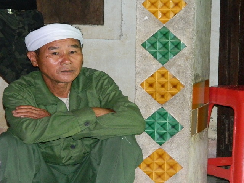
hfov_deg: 15.3
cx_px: 122
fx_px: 909
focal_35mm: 129
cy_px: 92
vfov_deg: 11.5
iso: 800
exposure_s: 1/60
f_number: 4.7
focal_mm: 23.2
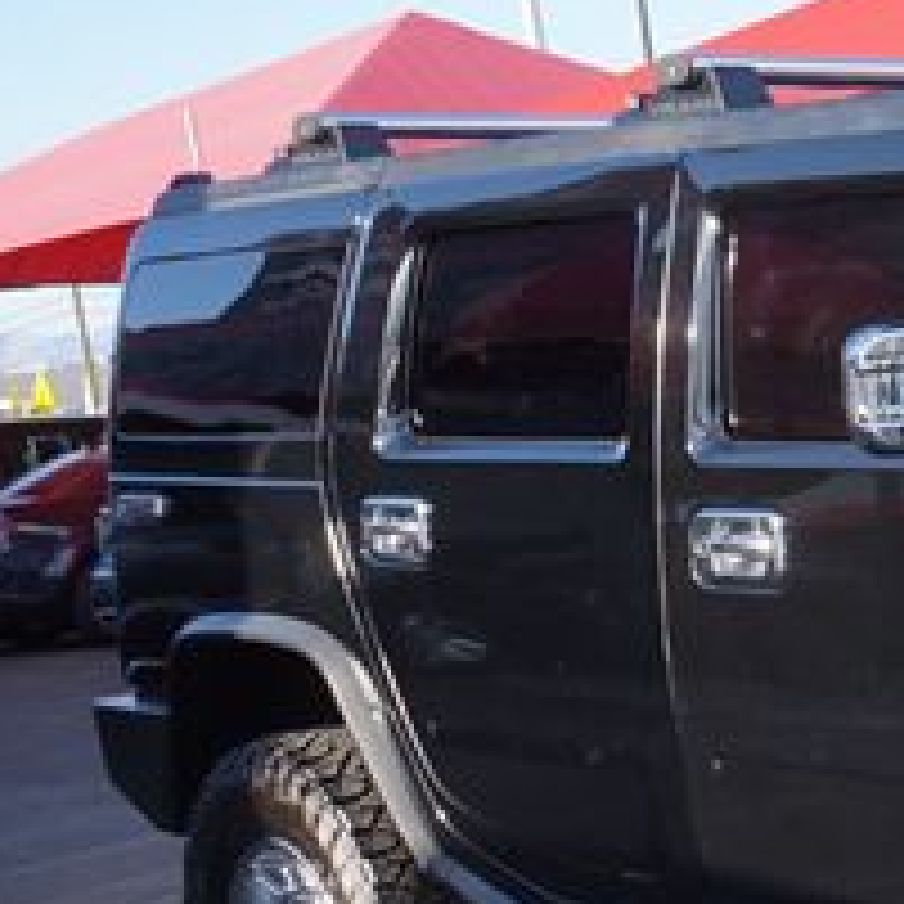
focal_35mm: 85
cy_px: 720
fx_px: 2522
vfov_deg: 20.1
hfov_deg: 18.1
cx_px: 1349
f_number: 8
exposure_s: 1/100
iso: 100
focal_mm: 21
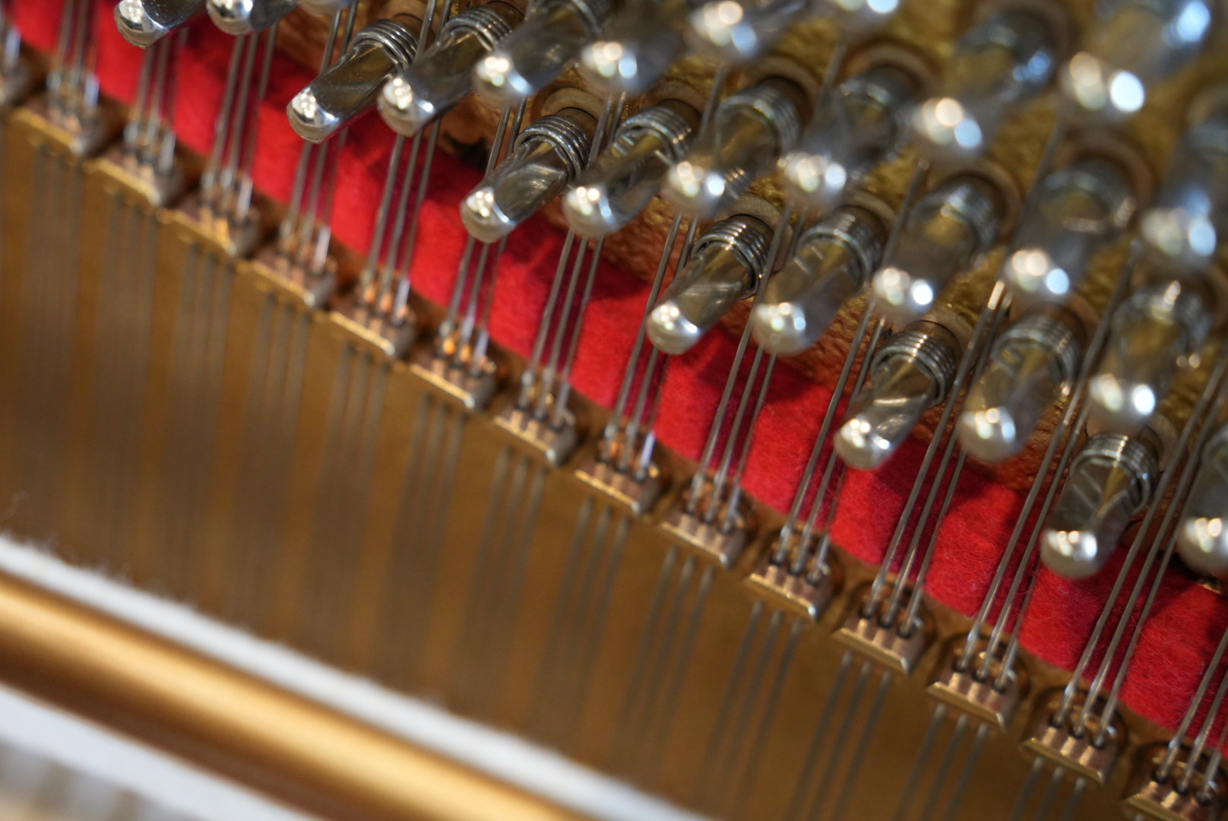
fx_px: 2048
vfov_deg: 22.7
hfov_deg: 33.4
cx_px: 614
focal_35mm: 60
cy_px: 410
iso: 2000
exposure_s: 1/80
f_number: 2.8
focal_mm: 40
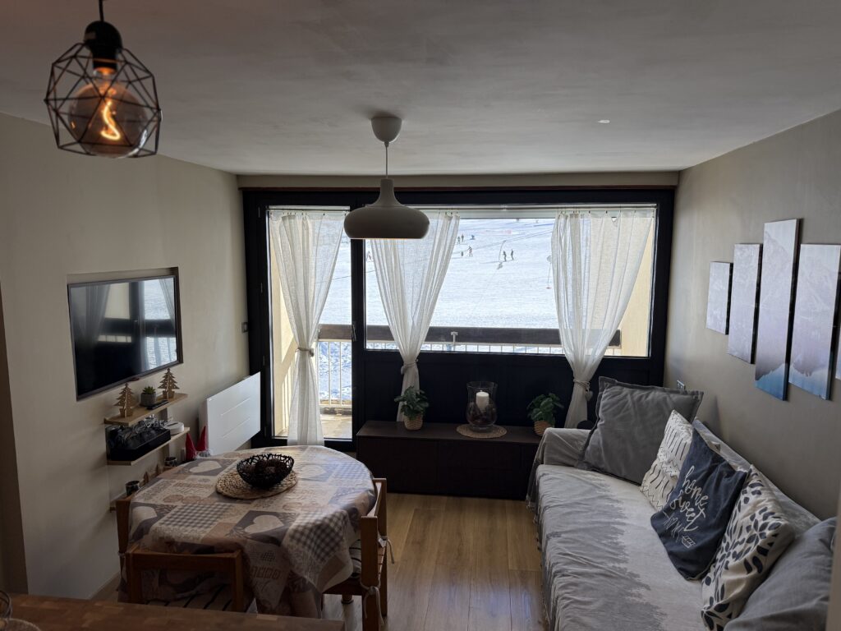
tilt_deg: -7.1
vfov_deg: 56.8
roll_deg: -0.5
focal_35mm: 24
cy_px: 316
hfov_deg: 71.6
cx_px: 420
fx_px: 583
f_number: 1.78
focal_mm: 6.76
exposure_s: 1/849
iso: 100
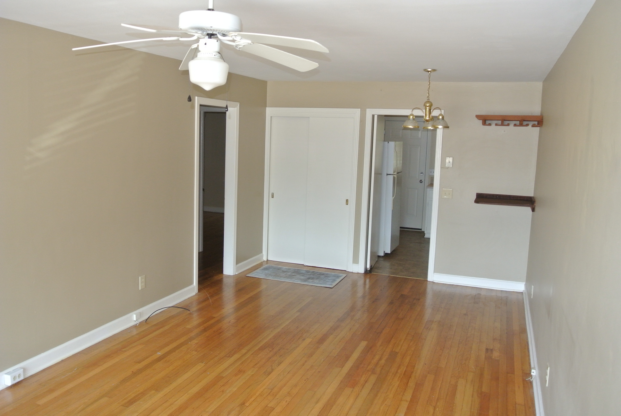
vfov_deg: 42.4
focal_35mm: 31
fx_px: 535
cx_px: 310
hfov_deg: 60.2
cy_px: 208
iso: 450
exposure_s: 1/60
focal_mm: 11.8
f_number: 3.8
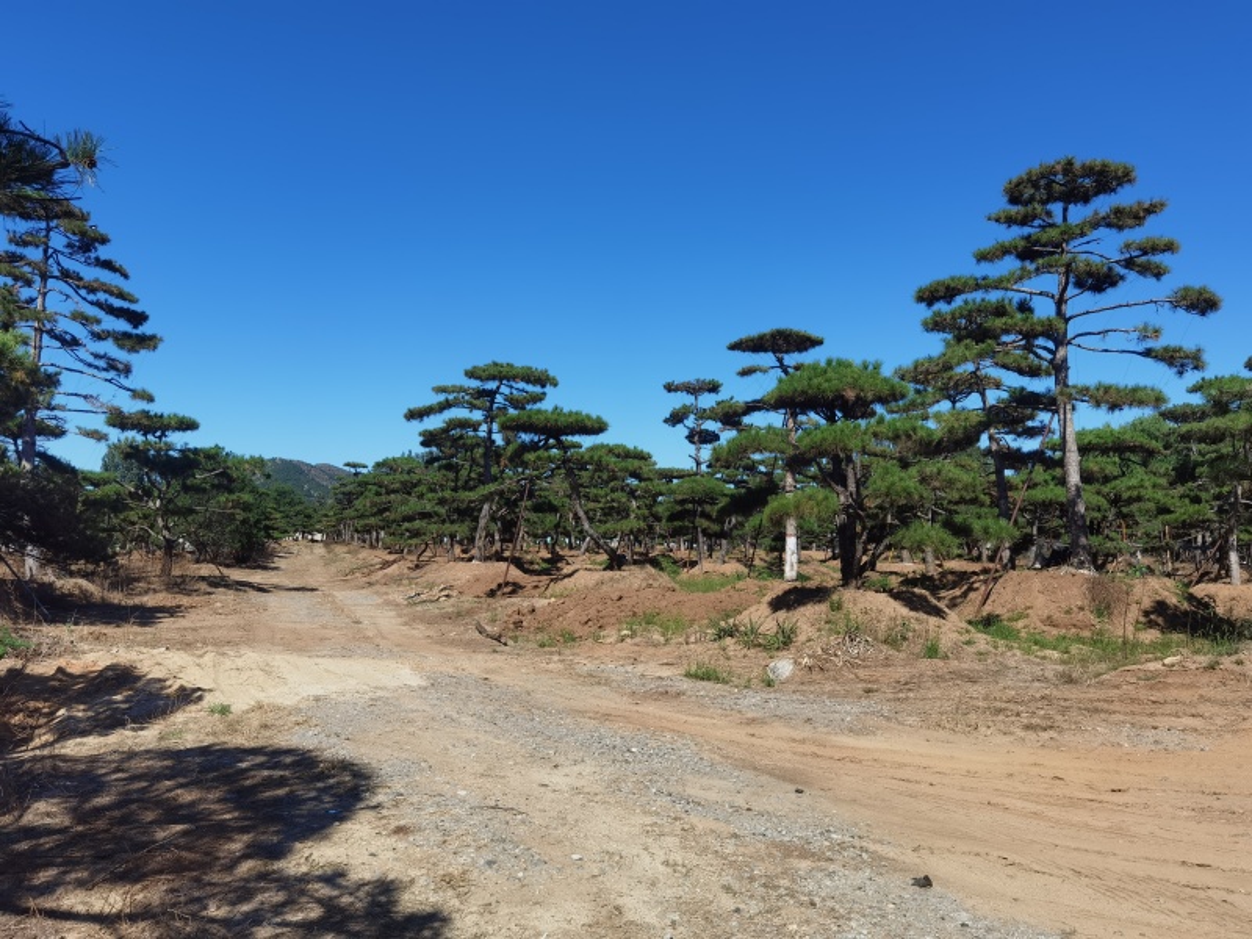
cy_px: 470
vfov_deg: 51.4
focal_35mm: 27
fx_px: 977
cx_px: 626
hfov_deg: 65.3
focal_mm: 6.71
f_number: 1.9
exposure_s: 1/5319
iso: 50
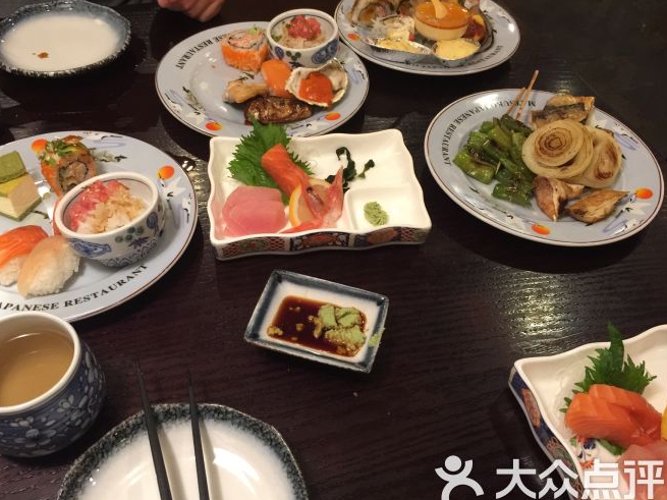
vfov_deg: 45.4
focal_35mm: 31
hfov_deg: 58.4
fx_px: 597
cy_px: 265
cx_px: 334
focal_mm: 4.15
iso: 160
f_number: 2.2
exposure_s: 1/17
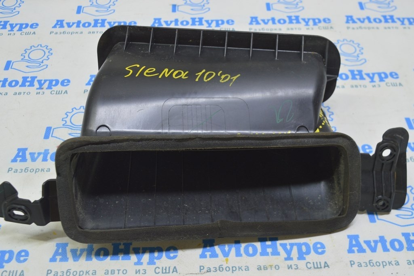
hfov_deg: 49.6
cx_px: 207
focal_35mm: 39
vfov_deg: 34.2
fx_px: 448
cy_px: 138
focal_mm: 26
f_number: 5.6
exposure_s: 1/20
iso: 400
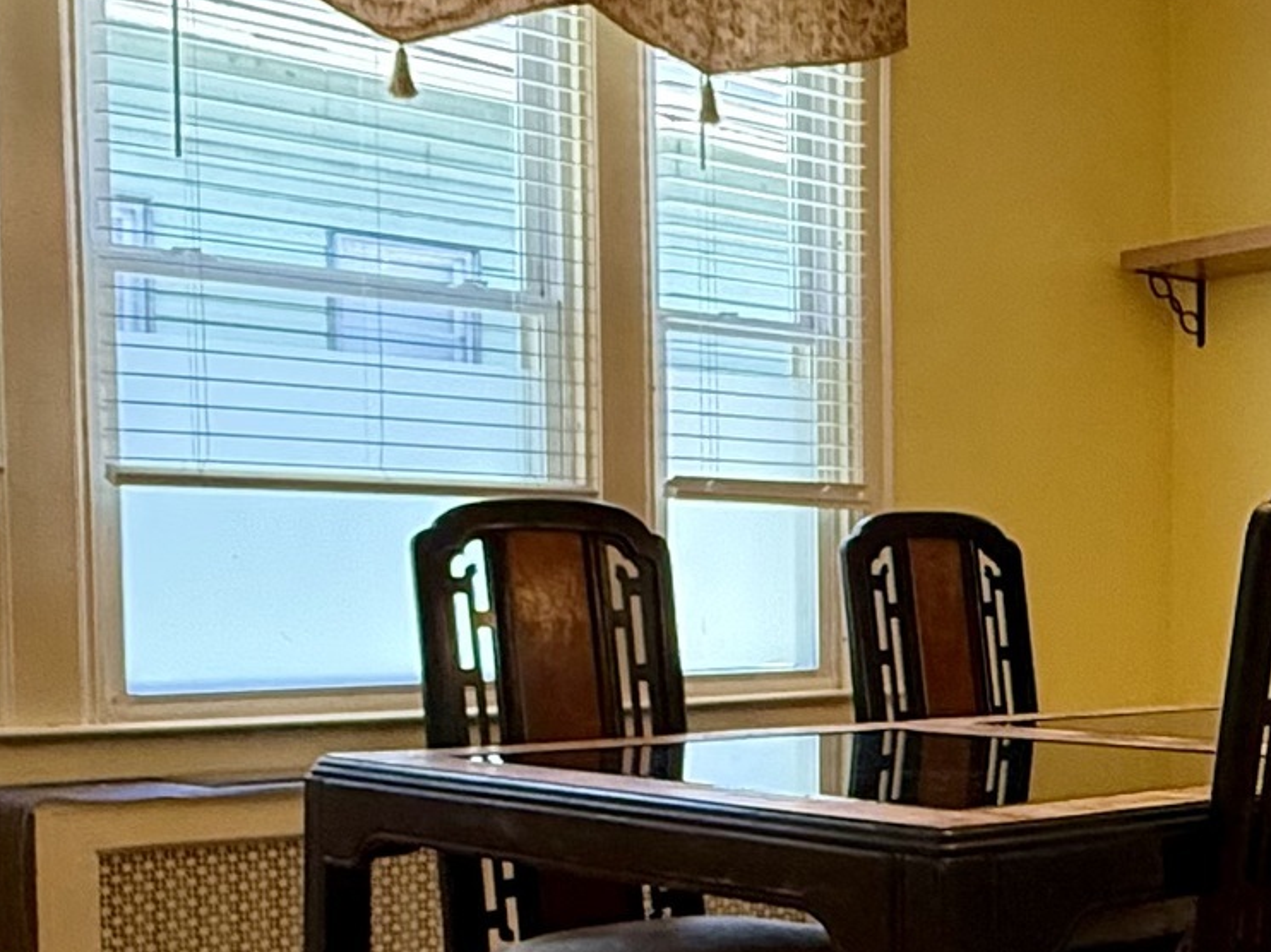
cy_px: 690
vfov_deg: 25.0
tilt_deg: -2.8
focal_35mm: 58
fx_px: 2129
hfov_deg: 31.0
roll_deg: +0.0
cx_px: 1245
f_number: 2.2
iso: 320
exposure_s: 1/120
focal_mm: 2.22
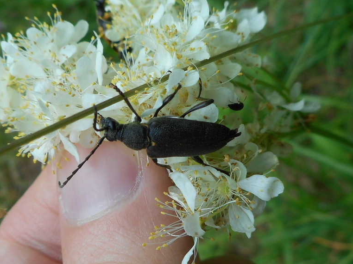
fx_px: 285
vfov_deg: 49.7
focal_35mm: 28
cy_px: 121
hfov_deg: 63.4
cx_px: 167
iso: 80
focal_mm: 4.5
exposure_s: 1/200
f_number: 3.7
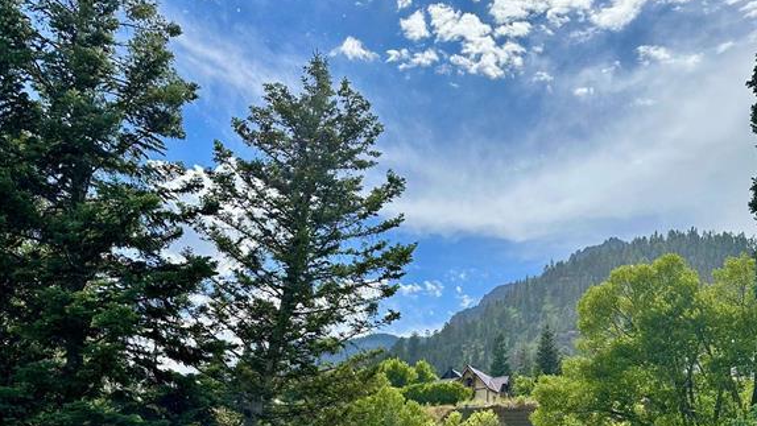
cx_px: 378
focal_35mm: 35
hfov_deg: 56.6
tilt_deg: +8.7
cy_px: 434
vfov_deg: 31.1
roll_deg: -1.5
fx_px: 703
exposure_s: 1/7042
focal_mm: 6.86
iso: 80
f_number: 1.78
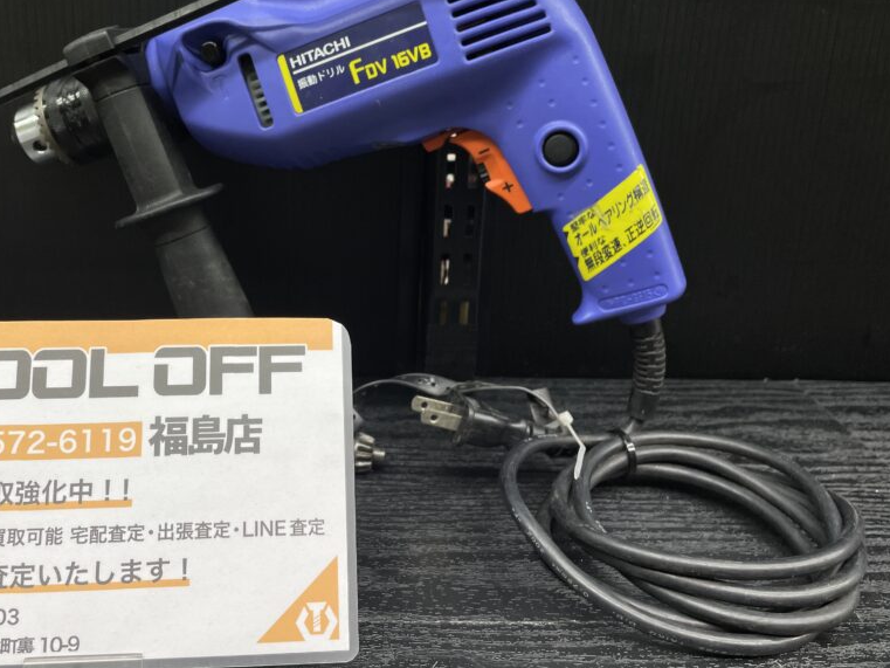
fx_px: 900
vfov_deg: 40.5
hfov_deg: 52.1
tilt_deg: -16.4
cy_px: 257
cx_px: 341
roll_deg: -1.5
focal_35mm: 35
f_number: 1.6
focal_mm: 4.2
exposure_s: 1/100
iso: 50
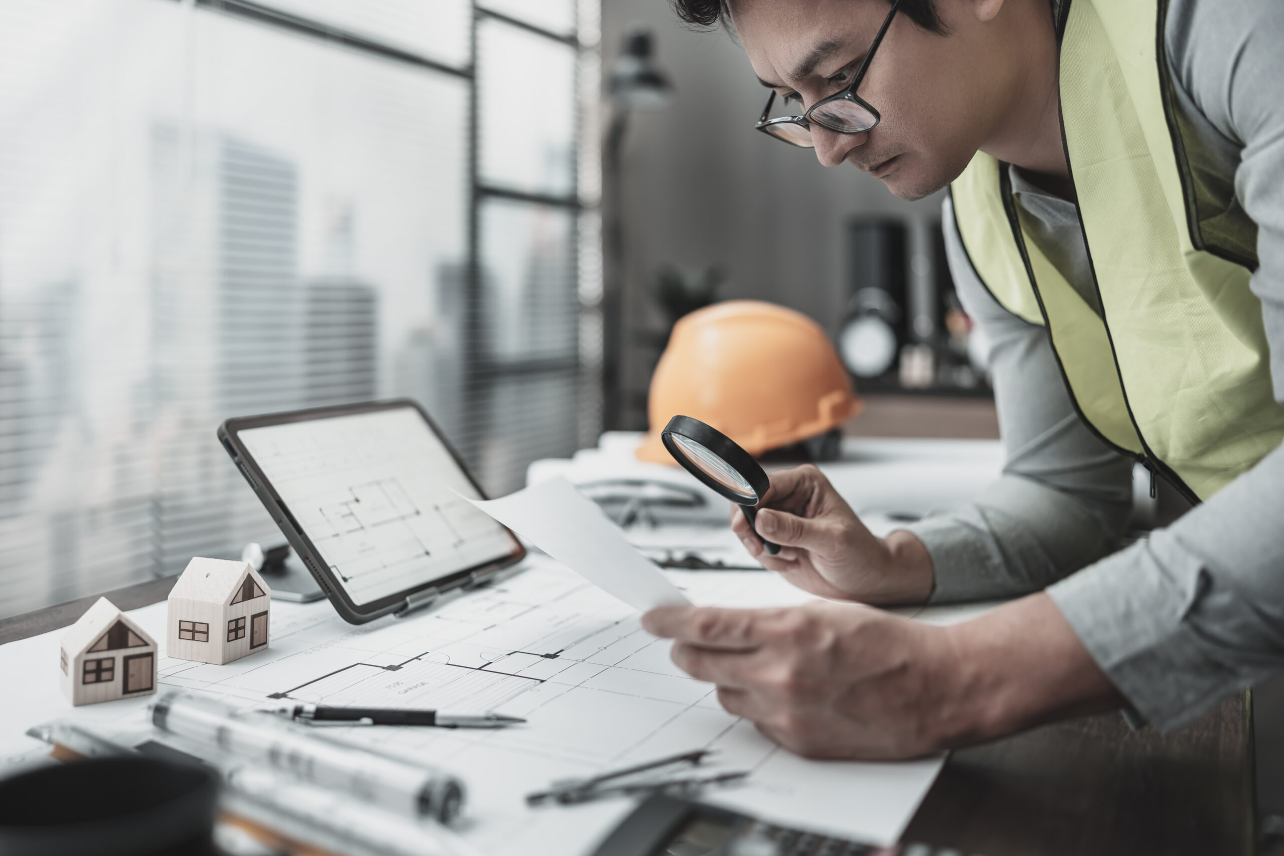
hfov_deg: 54.4
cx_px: 642
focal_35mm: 35
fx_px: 1248
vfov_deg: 37.9
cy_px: 428
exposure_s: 1/125
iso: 100
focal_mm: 35
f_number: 1.4
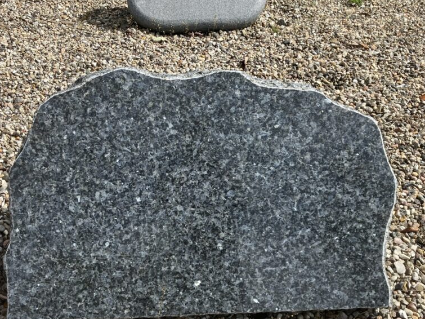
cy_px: 188
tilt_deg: -41.2
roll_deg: -1.8
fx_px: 466
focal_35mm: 38
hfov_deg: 49.0
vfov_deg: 37.6
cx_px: 202
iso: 32
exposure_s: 1/1736
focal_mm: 3.99
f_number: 1.8
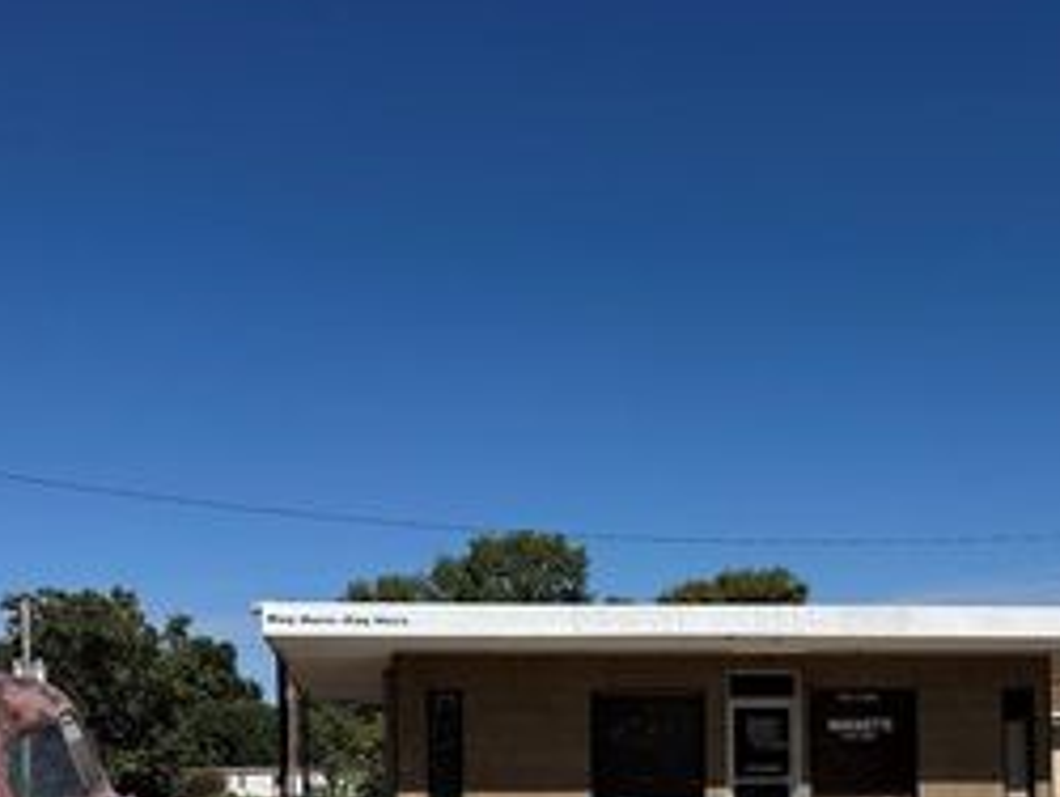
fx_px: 1471
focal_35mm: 48
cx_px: 695
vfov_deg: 28.9
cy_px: 748
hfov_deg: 39.2
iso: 80
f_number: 1.78
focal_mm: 6.76
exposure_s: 1/9091
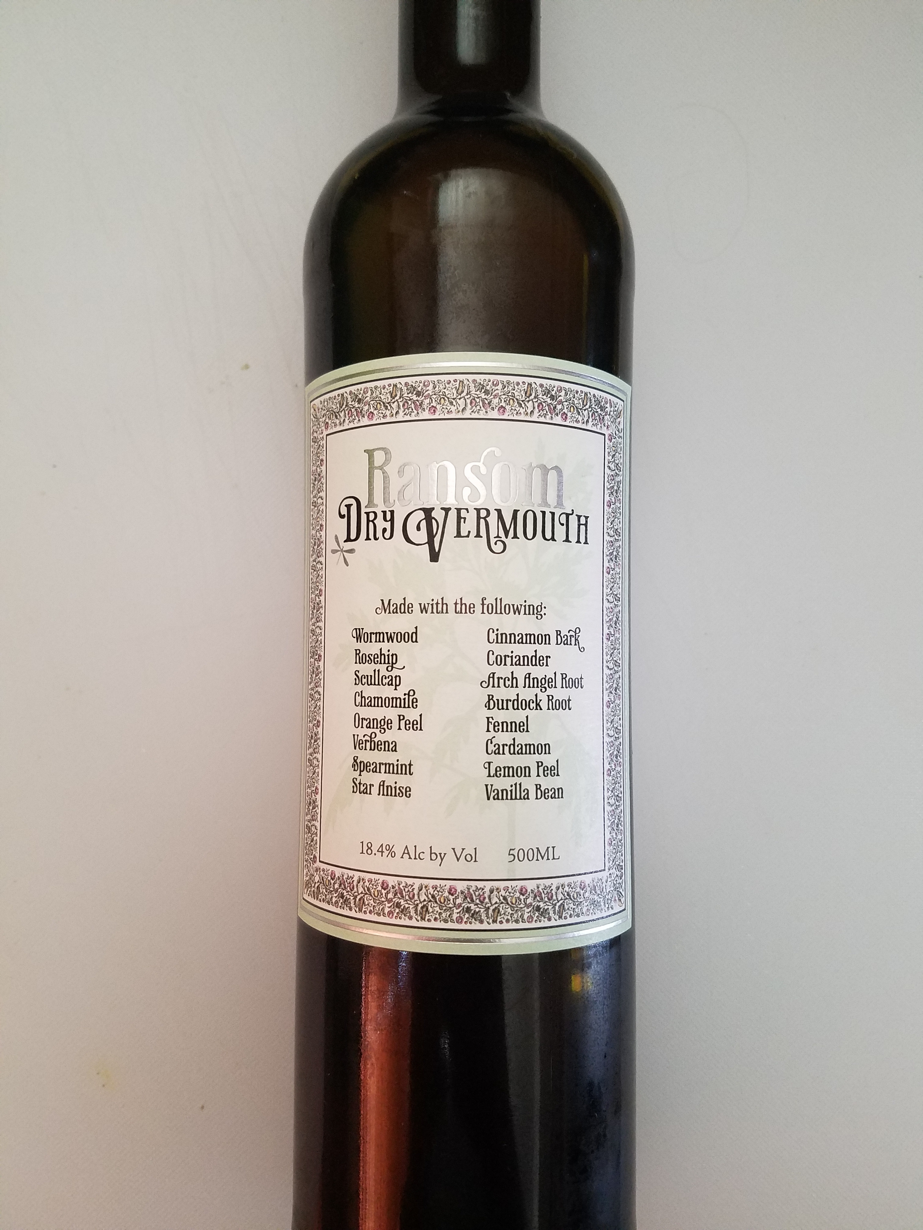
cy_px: 615
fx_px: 924
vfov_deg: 67.3
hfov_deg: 53.1
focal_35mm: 26
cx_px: 462
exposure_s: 1/15
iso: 200
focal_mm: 4.2
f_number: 1.7
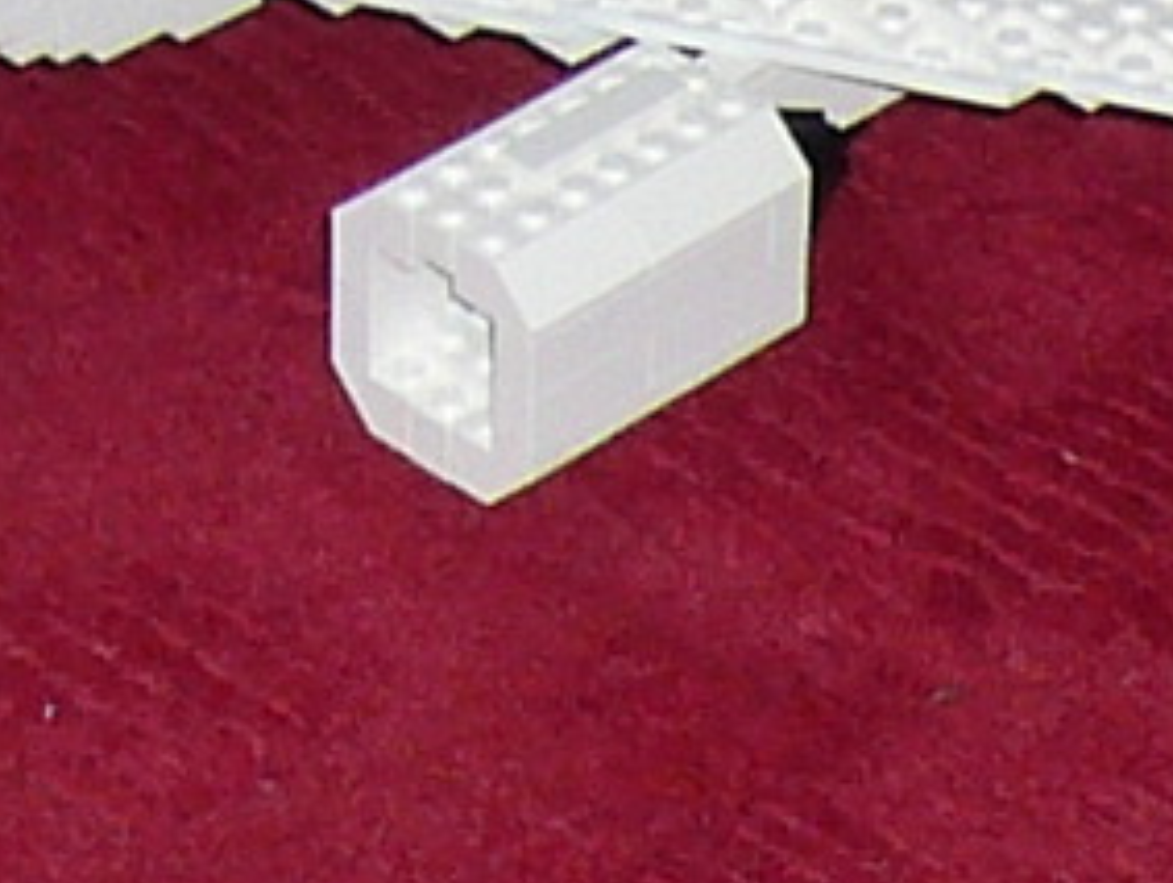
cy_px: -46
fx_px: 8618
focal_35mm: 254
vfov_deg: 5.8
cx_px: 821
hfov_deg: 7.8
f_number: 2.9
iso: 100
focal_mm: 4.9
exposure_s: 1/30
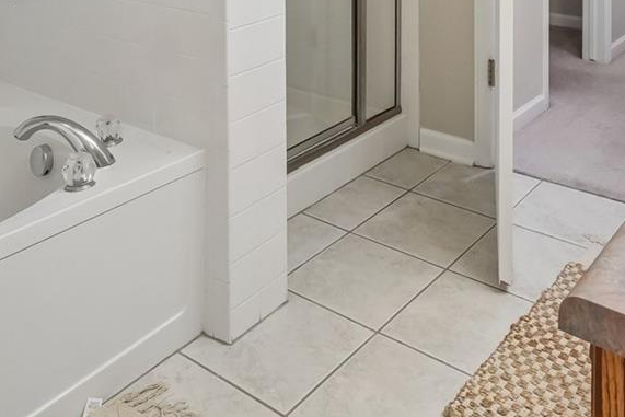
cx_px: 349
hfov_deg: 46.3
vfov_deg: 25.9
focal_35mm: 42
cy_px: -163
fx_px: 729
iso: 800
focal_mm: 10
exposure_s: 1/15
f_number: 8
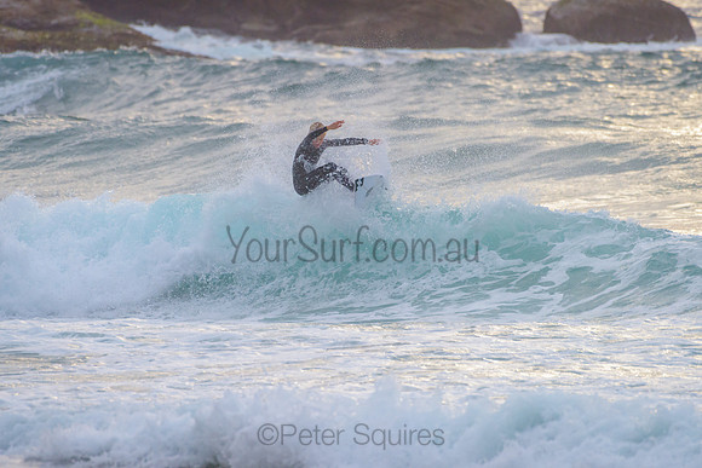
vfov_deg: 2.2
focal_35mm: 613
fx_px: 11959
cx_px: 340
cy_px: 230
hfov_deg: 3.4
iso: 400
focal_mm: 500
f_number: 5.6
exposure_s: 1/1250
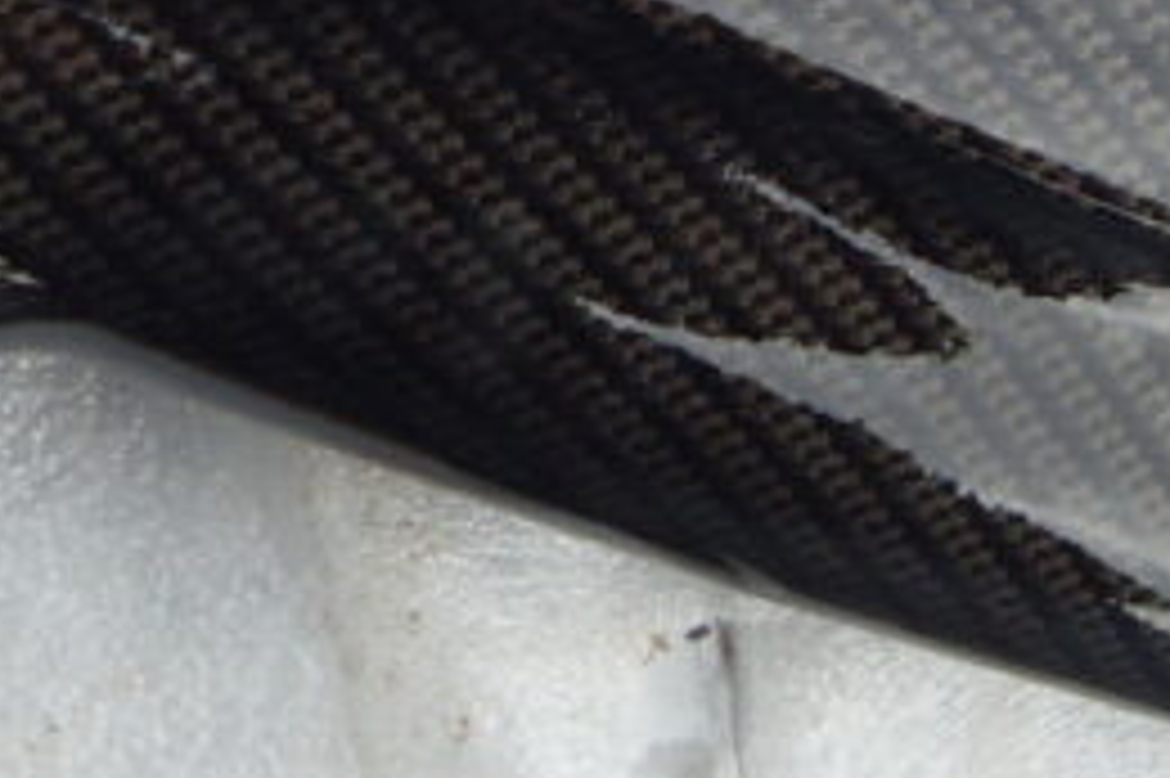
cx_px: 576
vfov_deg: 12.0
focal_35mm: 112
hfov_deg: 18.3
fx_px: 3638
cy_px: -72
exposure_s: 1/125
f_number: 7
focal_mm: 6.3
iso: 80
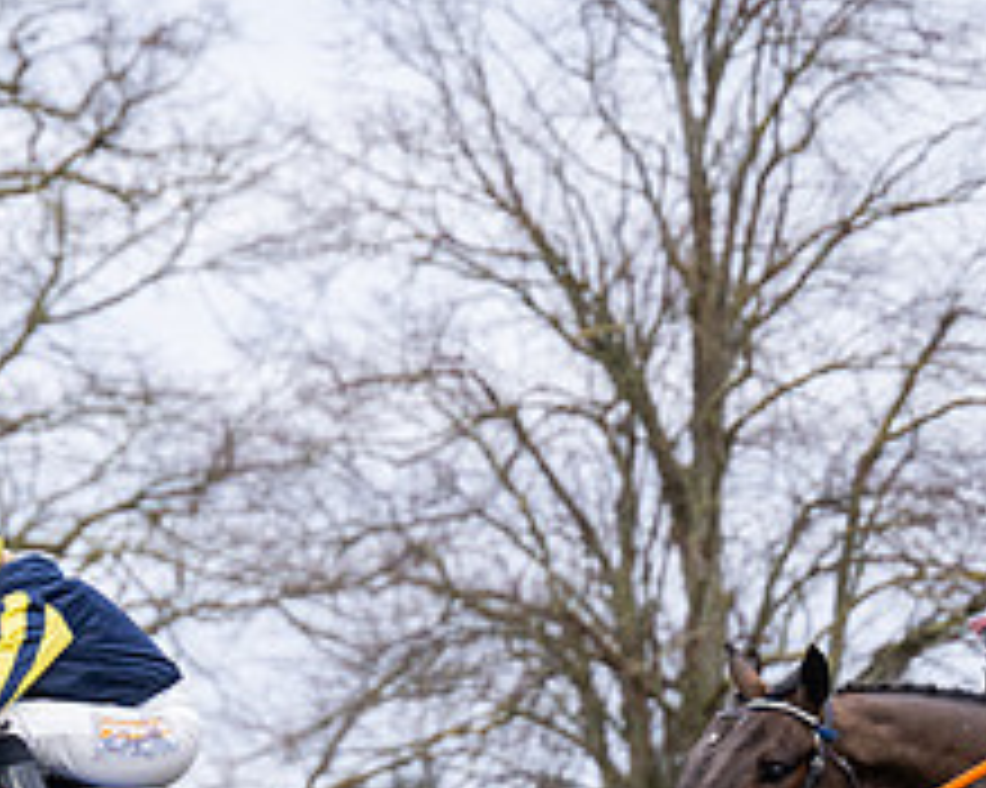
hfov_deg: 4.5
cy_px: 903
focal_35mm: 429
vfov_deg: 3.6
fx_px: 12513
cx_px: -271
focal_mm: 130
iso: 800
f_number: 4
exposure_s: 1/1000
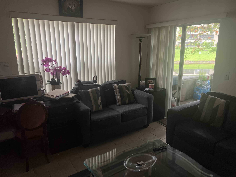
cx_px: 118
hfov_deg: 67.3
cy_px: 88
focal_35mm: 26
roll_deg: +0.2
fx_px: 177
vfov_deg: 53.1
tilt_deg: -14.2
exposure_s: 1/120
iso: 125
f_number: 1.5
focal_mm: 5.7
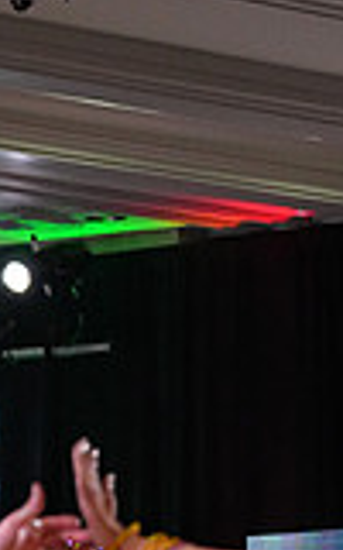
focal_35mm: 395
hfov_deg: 3.3
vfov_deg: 5.3
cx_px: 465
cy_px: 928
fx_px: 5908
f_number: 5
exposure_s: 1/400
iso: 6400
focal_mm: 107
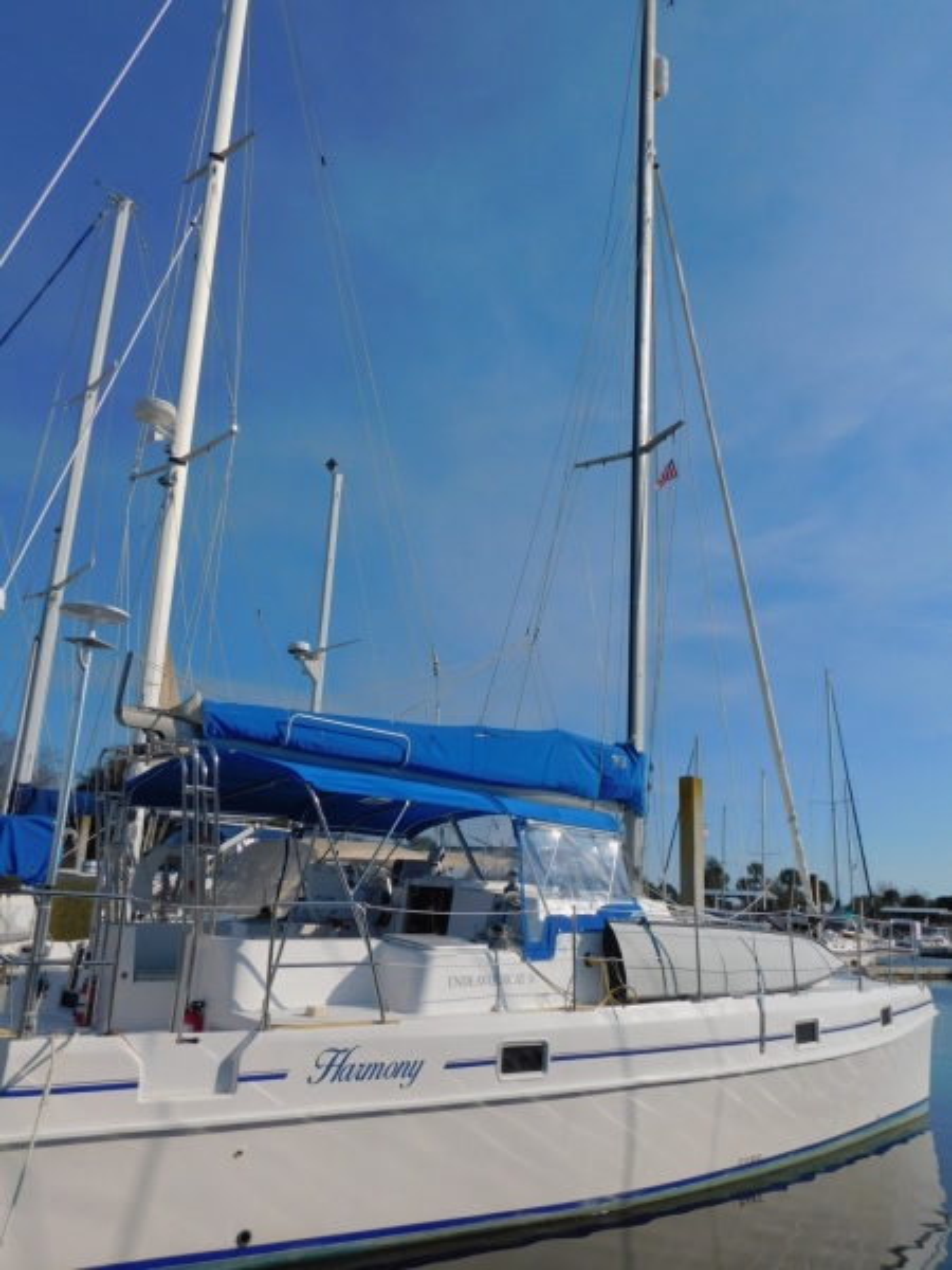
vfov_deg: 63.4
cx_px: 476
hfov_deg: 49.7
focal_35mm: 28
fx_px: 1027
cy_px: 635
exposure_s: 1/800
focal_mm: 4.9
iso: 125
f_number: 6.4
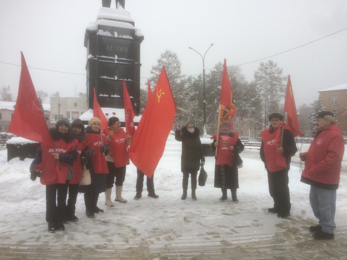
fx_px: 291
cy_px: 130
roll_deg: +0.9
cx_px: 174
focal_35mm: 29
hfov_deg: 61.7
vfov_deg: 48.2
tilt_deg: +2.0
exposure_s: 1/279
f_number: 2.2
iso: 32
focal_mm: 4.15
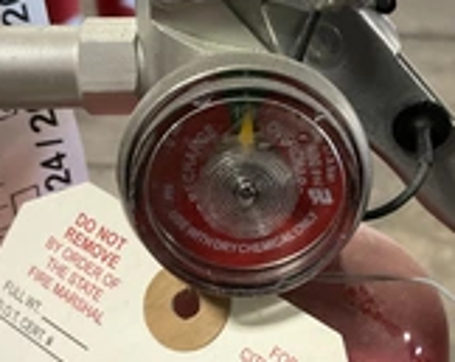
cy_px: 160
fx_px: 941
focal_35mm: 70
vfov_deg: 21.8
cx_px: 331
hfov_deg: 26.9
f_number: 1.8
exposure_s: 1/60
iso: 200
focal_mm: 3
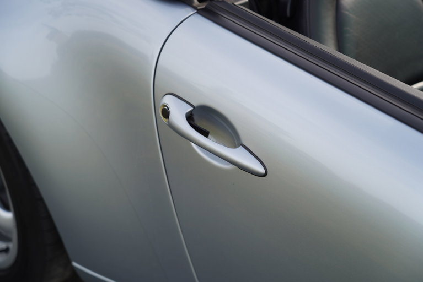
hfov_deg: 28.8
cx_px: 212
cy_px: 141
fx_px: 823
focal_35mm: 70
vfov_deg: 19.5
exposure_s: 1/400
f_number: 4
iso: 100
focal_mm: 70
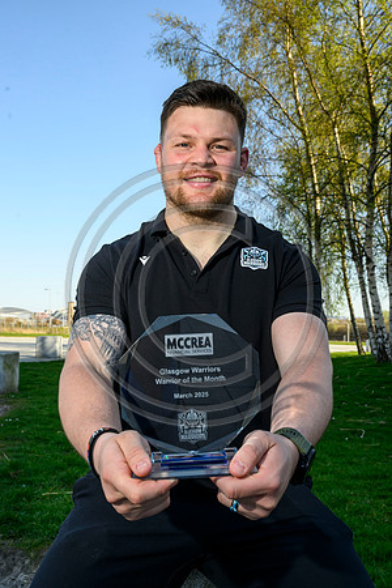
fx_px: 572
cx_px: 196
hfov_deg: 37.9
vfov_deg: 54.4
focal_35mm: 35
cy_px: 294
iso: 320
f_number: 10
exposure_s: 1/250
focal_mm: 35
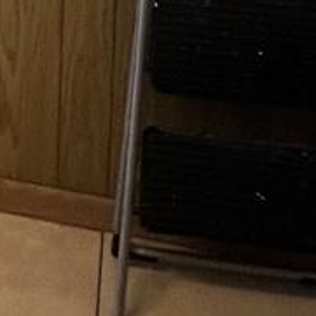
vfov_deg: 15.5
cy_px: -395
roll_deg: -0.6
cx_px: -35
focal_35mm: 76
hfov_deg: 21.5
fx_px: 785
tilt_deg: -8.8
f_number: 1.8
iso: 200
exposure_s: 1/120
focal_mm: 1.57
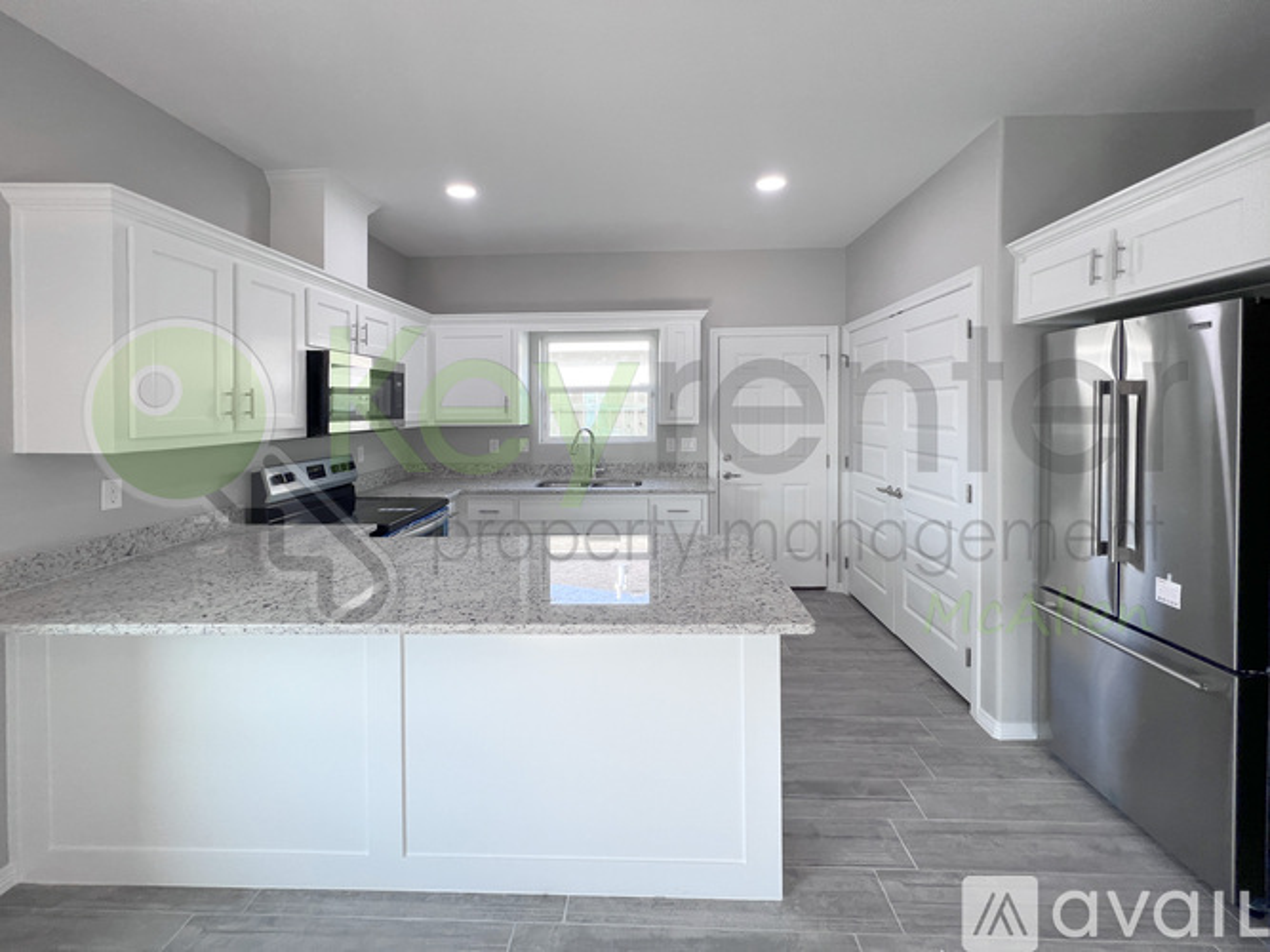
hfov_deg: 106.2
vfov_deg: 89.9
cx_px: 635
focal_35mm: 13
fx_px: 477
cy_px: 476
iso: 200
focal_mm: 1.57
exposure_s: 1/60
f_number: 1.8
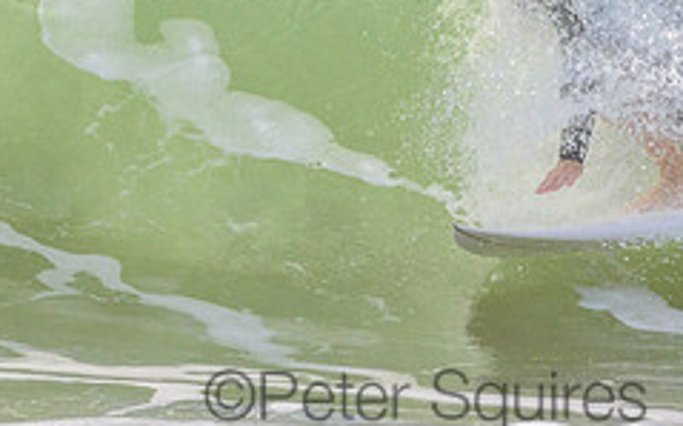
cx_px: 426
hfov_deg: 1.1
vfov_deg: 0.7
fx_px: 36885
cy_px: -79
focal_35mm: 1983
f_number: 11
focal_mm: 800
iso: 1250
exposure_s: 1/2000
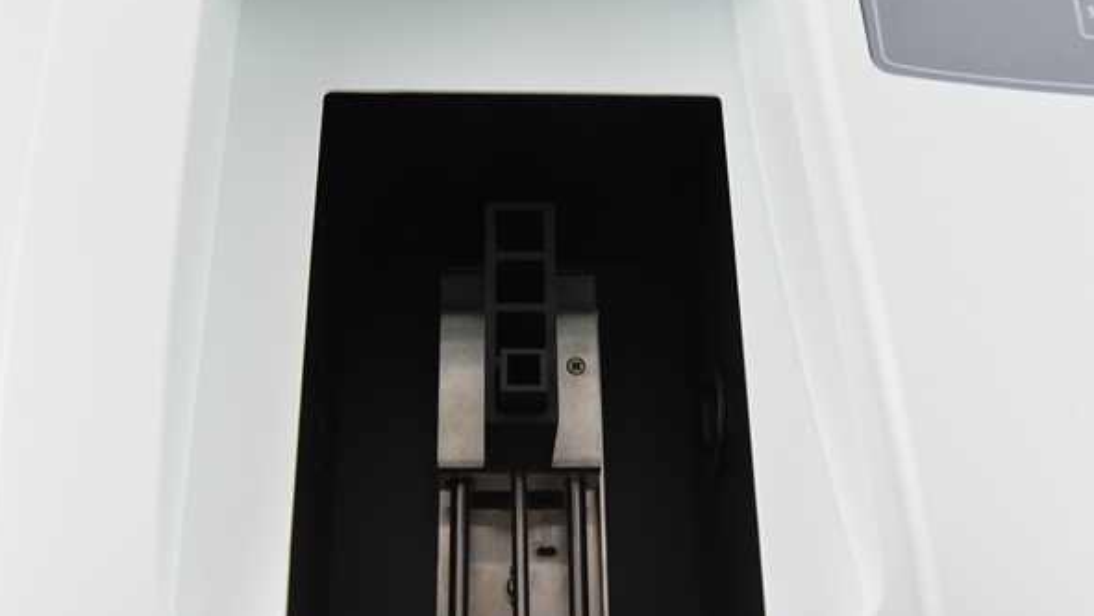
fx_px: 1422
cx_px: 545
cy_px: 271
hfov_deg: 42.1
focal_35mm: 49
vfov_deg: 24.4
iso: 2500
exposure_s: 1/200
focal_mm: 46
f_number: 7.1
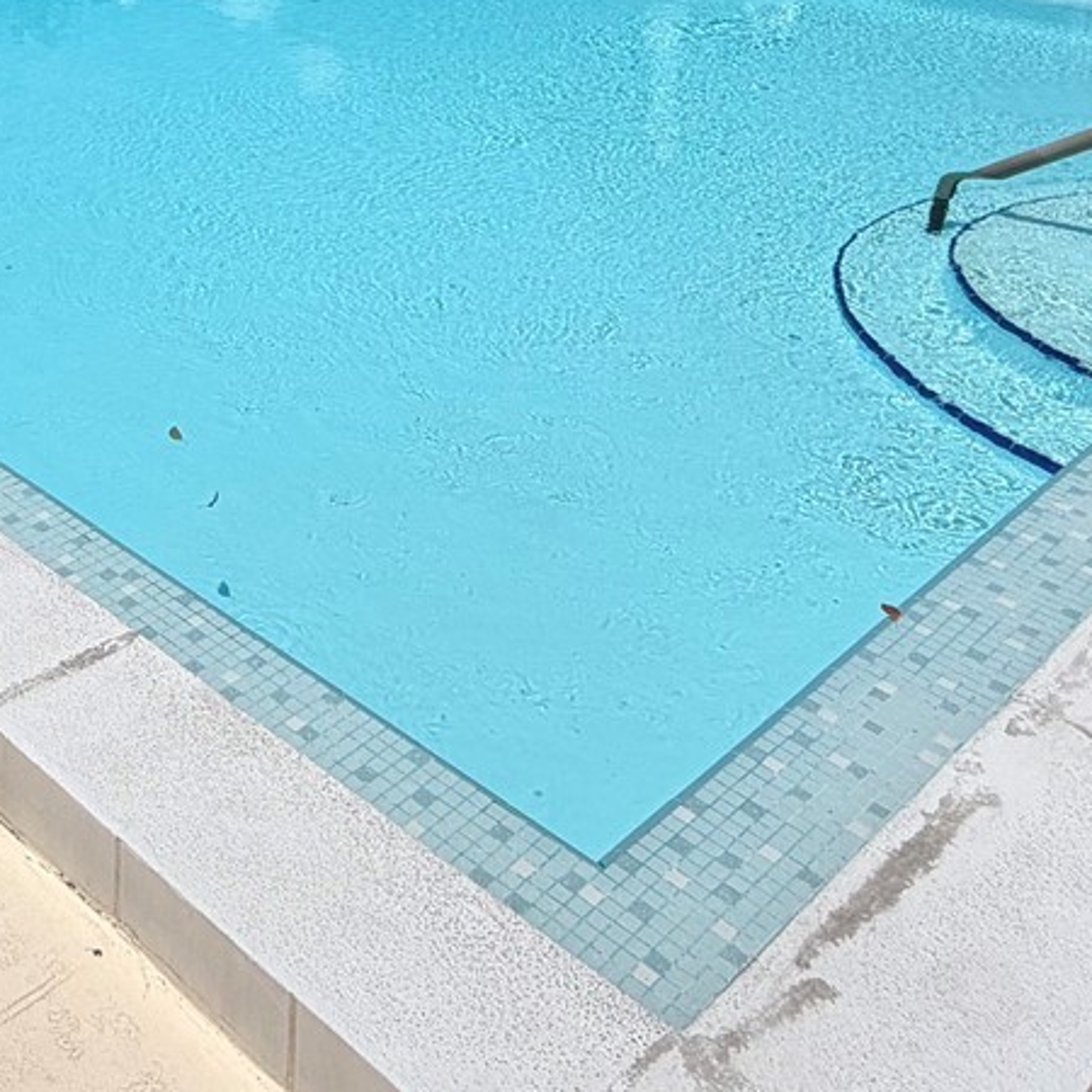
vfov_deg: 32.3
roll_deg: -0.6
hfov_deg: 36.3
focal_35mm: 44
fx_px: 1570
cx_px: 141
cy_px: -189
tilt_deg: -4.2
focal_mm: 2.22
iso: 20
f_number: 2.2
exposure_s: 1/2717
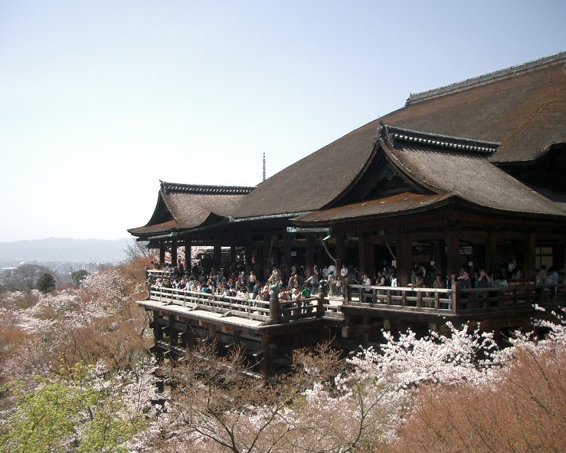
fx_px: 620
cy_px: 228
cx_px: 279
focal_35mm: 37
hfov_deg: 49.1
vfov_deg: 40.1
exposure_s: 1/800
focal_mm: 5.8
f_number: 2.6
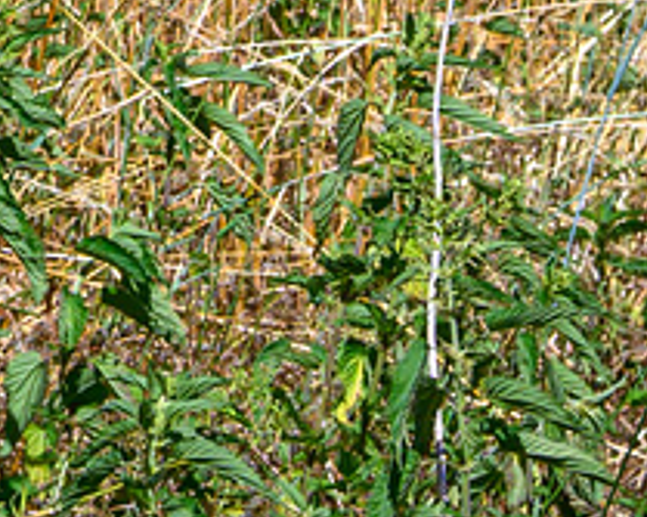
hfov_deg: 6.5
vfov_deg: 5.2
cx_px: -641
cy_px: -712
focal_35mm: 291
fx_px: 5570
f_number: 8
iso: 200
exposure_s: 1/500
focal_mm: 36
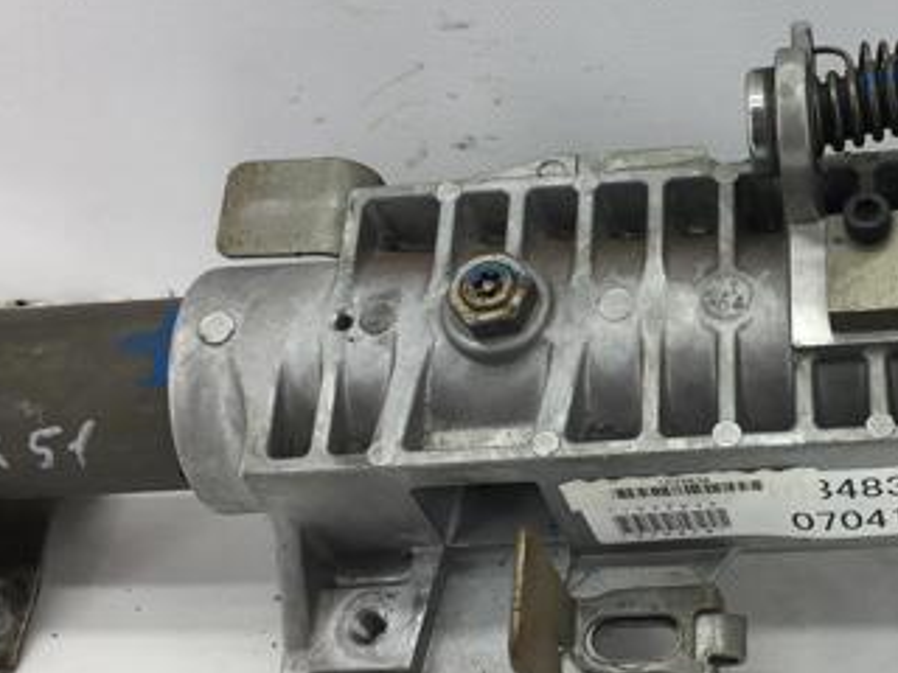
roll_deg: +3.9
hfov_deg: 32.2
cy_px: 297
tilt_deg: -34.1
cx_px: 738
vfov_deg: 25.2
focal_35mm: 58
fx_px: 1505
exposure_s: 1/122
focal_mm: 4.15
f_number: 2.2
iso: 25
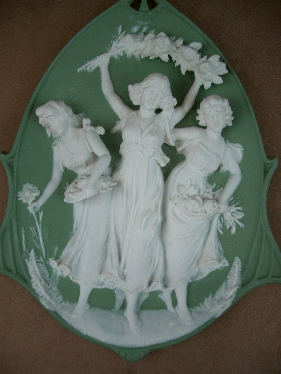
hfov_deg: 40.7
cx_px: 140
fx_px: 379
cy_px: 187
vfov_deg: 52.6
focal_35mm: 35
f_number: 2.6
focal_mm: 5.8
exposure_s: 1/50
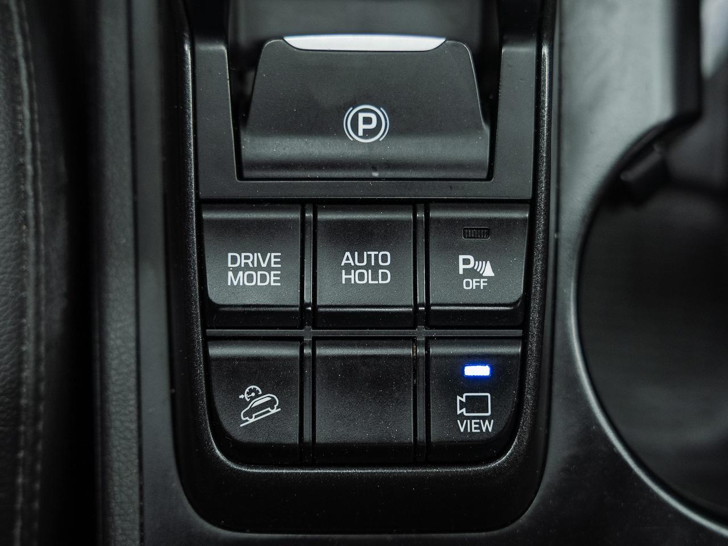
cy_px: 276
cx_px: 372
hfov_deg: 35.5
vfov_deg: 27.0
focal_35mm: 54
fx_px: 1137
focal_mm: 42.8
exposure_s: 1/40
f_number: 3.5
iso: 1000
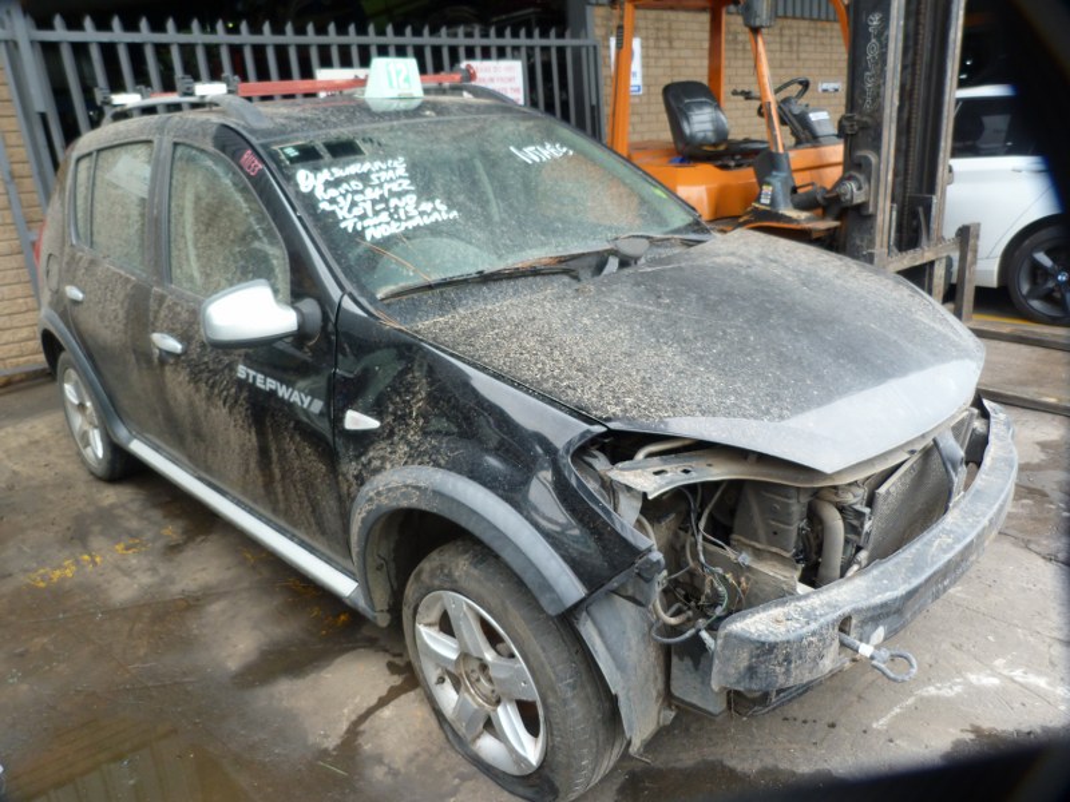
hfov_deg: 69.4
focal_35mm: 25
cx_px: 535
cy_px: 401
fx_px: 773
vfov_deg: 54.9
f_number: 2.8
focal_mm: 4.5
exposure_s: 1/60
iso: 80
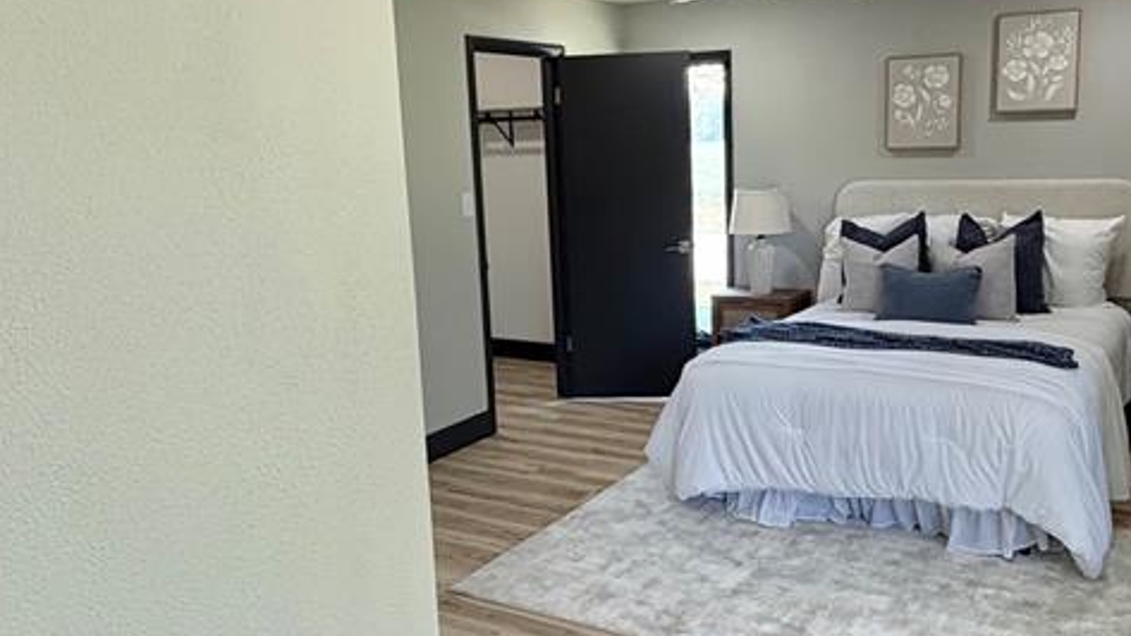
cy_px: 311
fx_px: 990
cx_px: 643
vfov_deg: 35.6
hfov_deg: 59.3
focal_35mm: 33
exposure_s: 1/121
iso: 125
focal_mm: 2.22
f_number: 2.2
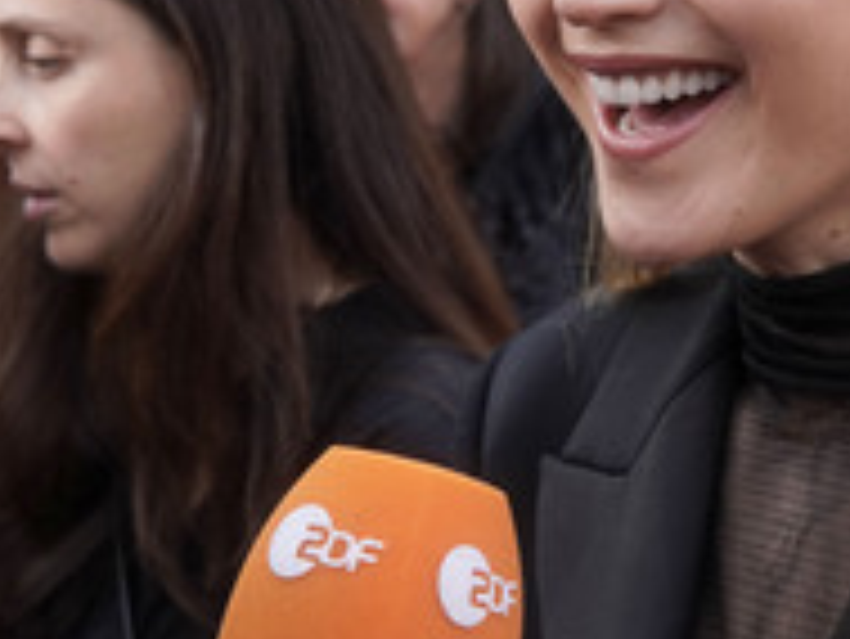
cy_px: 176
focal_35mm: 103
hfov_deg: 19.1
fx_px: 2531
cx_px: 461
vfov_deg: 14.3
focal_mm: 30
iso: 640
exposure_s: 1/400
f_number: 5
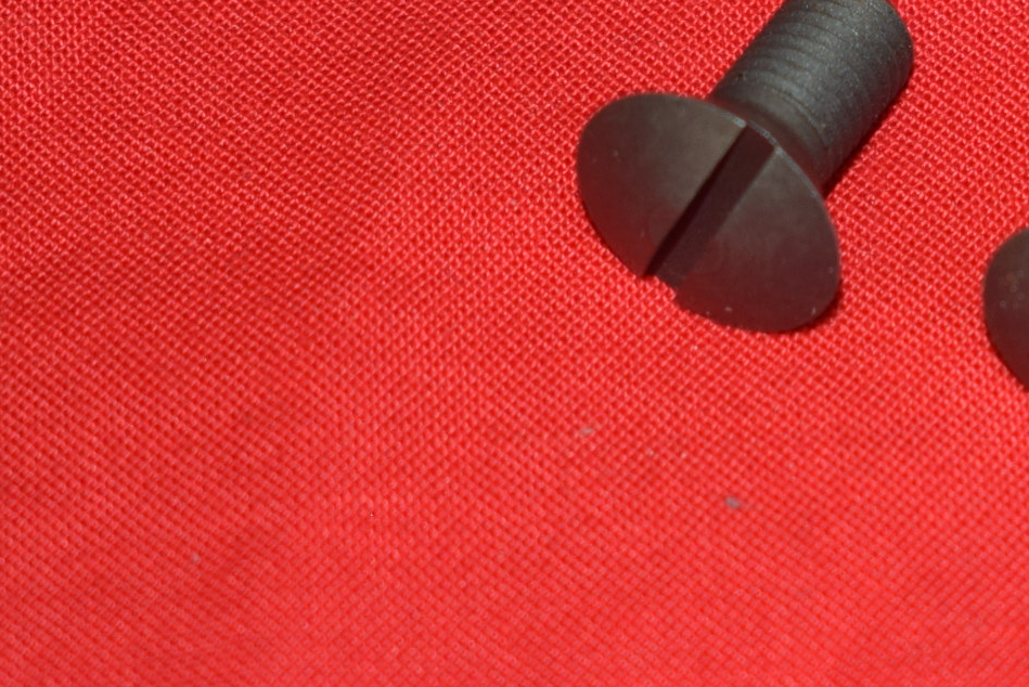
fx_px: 6492
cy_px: 138
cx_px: 1363
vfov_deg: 6.1
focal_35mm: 227
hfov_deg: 8.9
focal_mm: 48
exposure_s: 1/40
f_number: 5.3
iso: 320
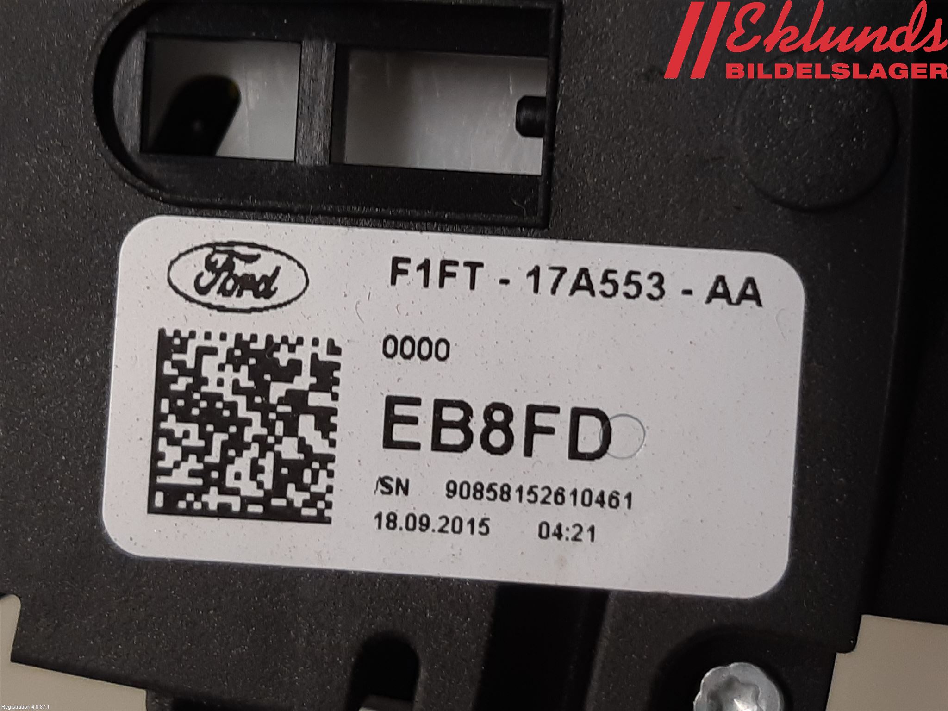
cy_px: 356
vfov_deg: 53.1
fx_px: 712
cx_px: 474
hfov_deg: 67.3
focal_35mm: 26
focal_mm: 3.93
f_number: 1.7
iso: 64
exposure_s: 1/50
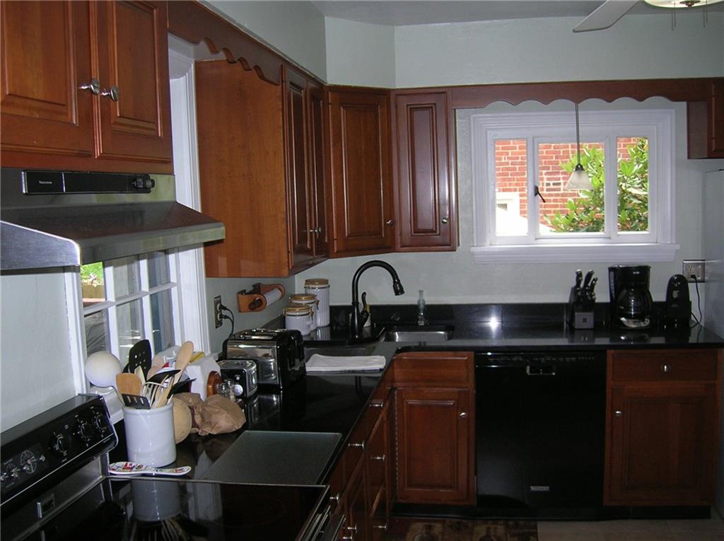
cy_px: 270
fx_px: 710
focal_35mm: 34
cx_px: 362
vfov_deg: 41.7
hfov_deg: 54.0
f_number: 2.9
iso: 70
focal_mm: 5.7
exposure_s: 1/60.1
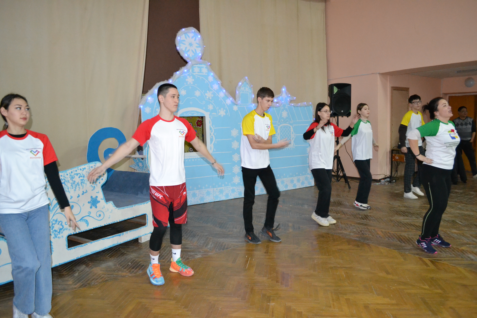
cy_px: 159
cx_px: 238
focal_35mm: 27
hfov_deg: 67.4
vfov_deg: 47.9
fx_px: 358
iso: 3200
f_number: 3.5
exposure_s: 1/60
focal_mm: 18
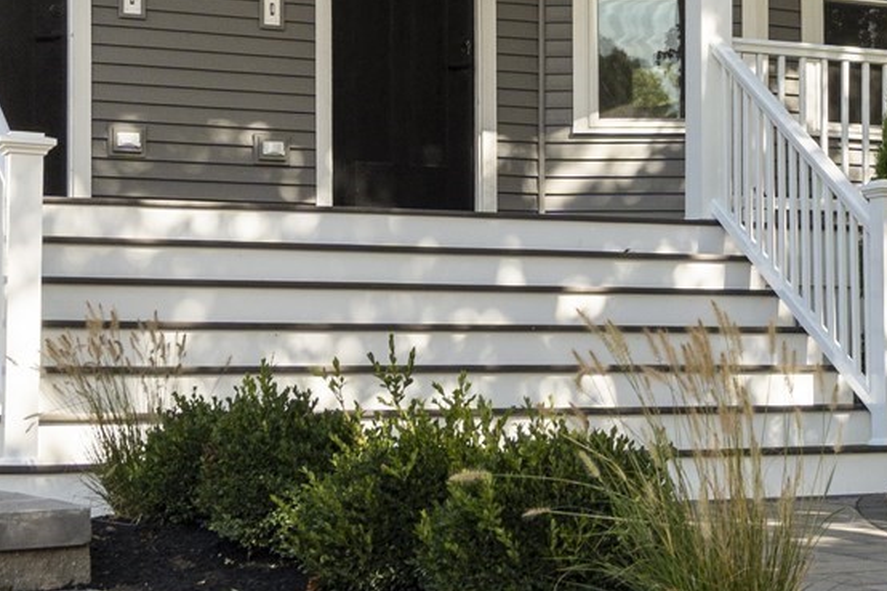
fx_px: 2094
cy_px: -427
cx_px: 807
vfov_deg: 14.4
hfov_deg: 23.3
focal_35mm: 85
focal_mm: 23
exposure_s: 1/1000
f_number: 7.1
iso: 400
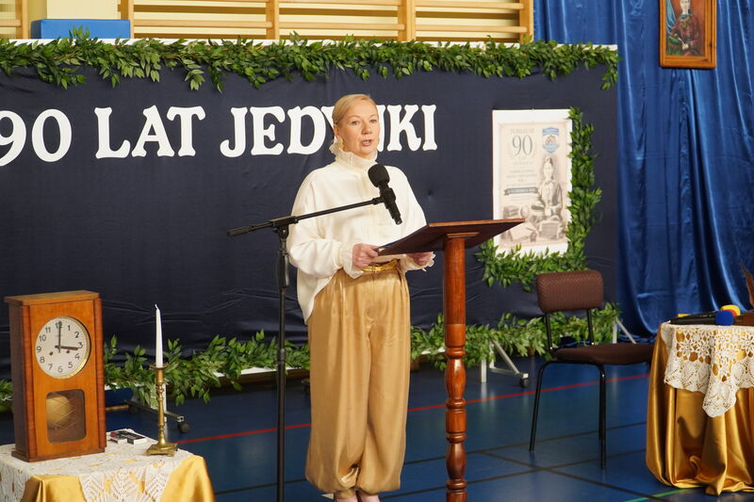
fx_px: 1382
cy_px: 251
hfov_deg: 30.5
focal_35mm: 66
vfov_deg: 20.6
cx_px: 377
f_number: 4
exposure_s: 1/160
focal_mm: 44
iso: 1600
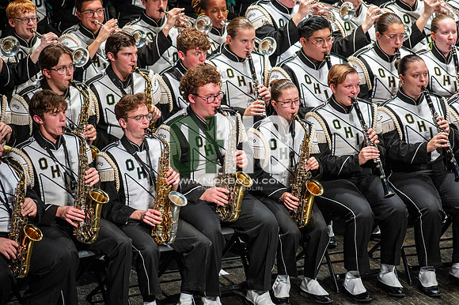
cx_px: 230
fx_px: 3823
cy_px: 152
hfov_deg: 6.9
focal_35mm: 300
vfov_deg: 4.6
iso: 5000
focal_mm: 300
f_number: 5.6
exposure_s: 1/400
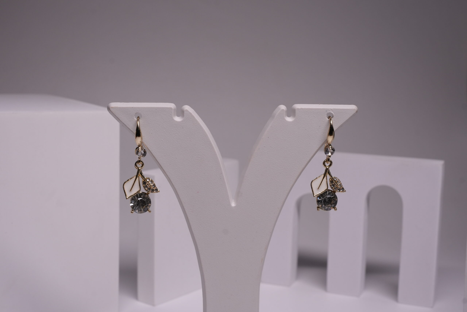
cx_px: 234
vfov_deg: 26.0
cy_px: 156
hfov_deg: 38.2
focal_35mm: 52
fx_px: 675
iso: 500
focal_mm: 35
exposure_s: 1/100
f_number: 9
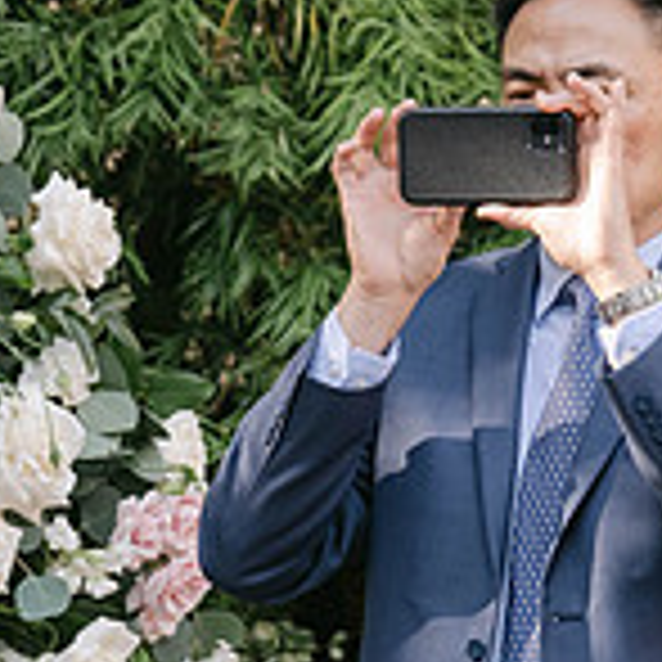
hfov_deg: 2.5
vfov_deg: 2.5
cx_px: 338
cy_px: 281
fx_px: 15232
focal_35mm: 704
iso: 320
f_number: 2.8
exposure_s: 1/400
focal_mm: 140
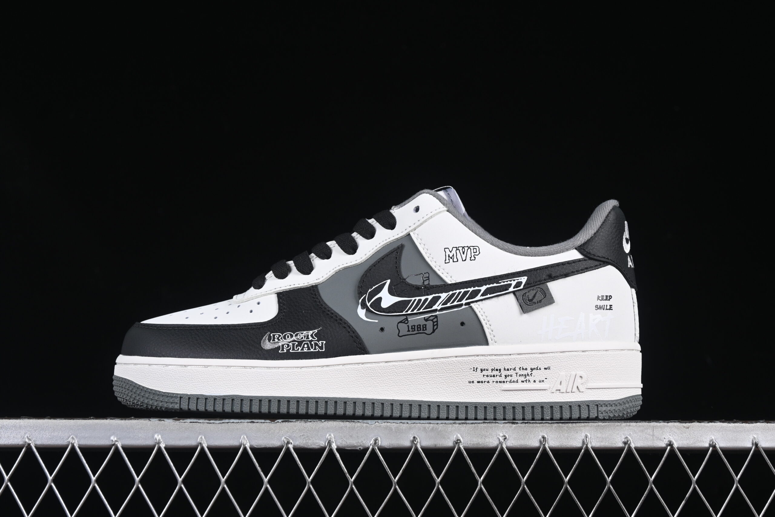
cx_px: 388
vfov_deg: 18.2
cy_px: 258
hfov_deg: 27.0
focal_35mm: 75
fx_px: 1615
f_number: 7.1
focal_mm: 50
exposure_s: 1/60
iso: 160
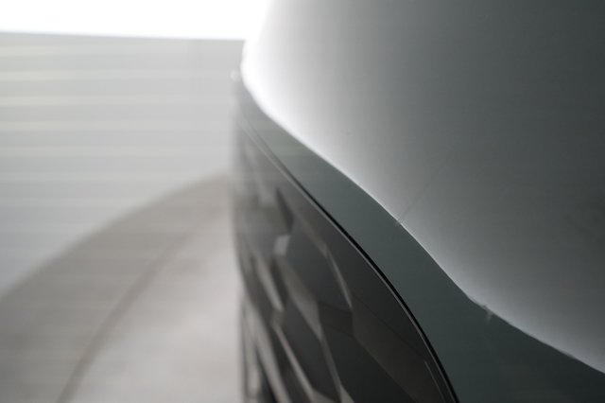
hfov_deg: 65.5
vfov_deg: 46.4
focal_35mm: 28
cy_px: 202
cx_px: 302
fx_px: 470
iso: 2500
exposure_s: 1/100
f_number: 5
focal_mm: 28
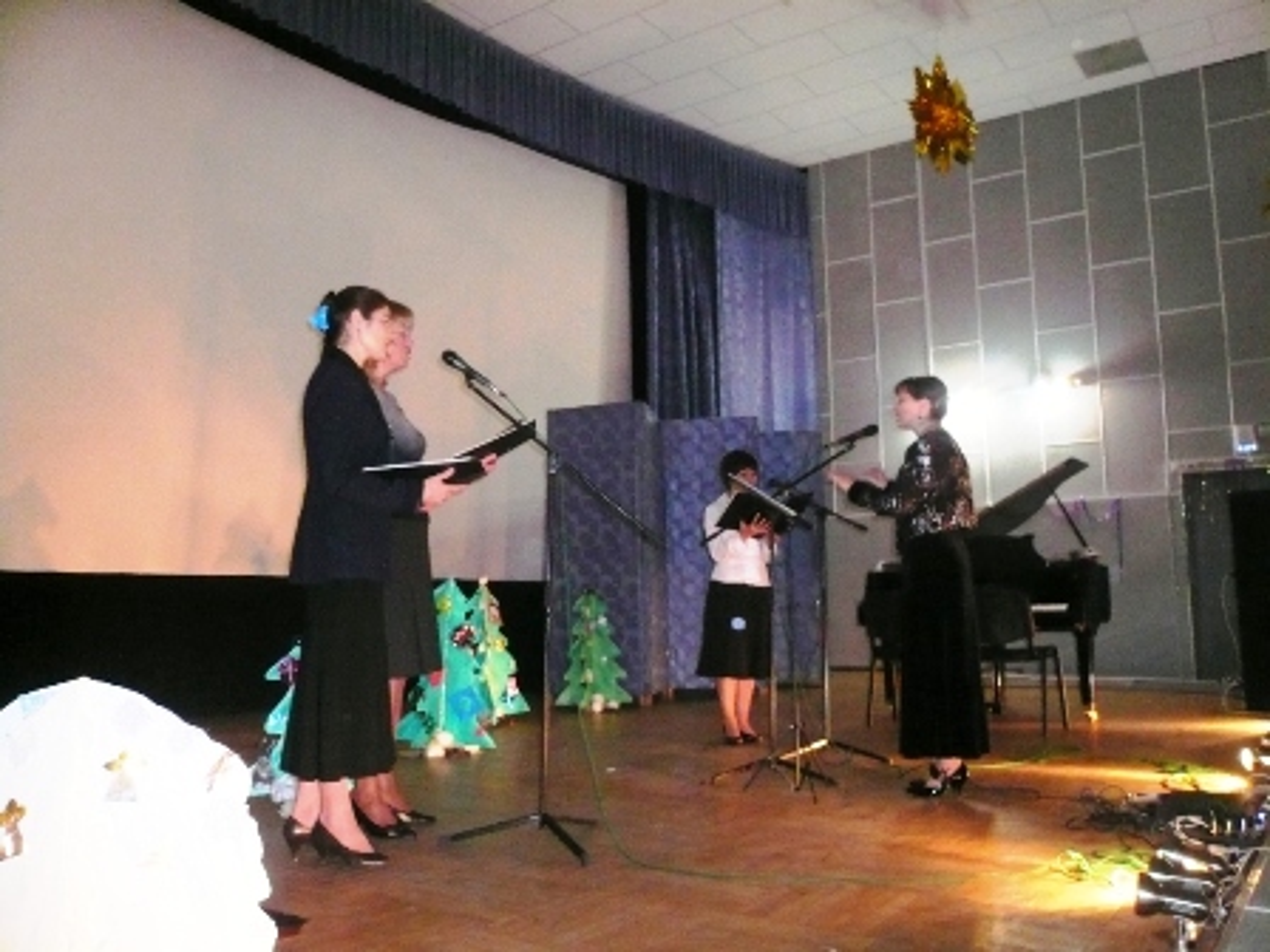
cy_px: 476
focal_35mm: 28
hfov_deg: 63.4
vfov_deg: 49.7
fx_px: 1027
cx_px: 635
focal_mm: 4.6
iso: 400
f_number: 2.8
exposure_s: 1/30
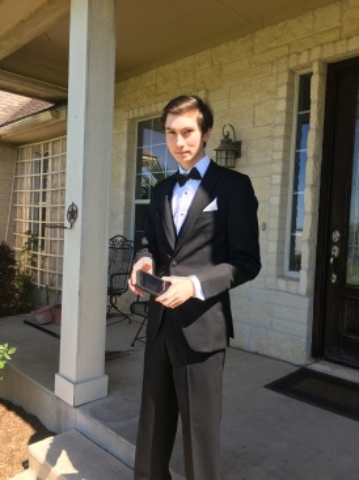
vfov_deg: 61.7
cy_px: 240
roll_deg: -2.5
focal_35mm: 29
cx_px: 180
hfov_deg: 48.2
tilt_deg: -1.4
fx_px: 401
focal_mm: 4.15
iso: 25
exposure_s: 1/390
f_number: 2.2
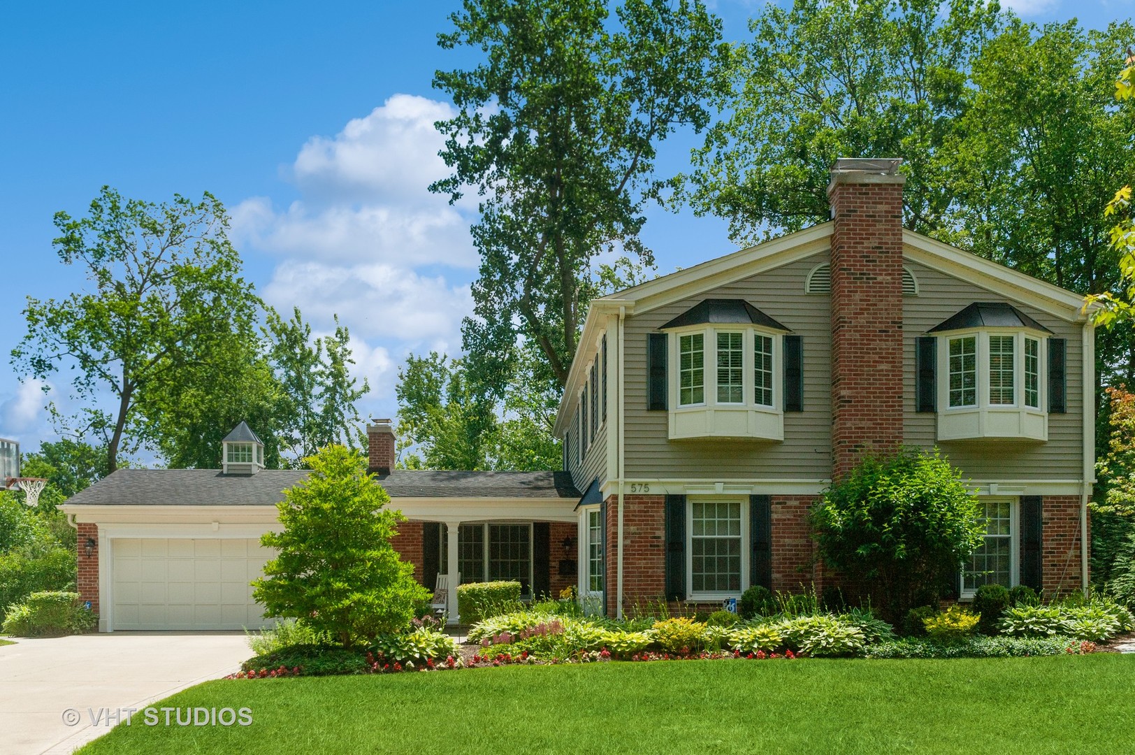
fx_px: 977
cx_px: 568
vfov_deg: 42.3
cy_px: 378
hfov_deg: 60.3
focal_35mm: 31
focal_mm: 31
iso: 200
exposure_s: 1/4000
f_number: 8
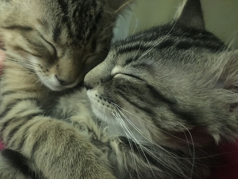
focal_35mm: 29
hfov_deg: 61.7
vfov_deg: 48.2
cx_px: 119
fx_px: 199
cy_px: 90
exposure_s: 1/4
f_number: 2.2
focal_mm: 4.15
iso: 160
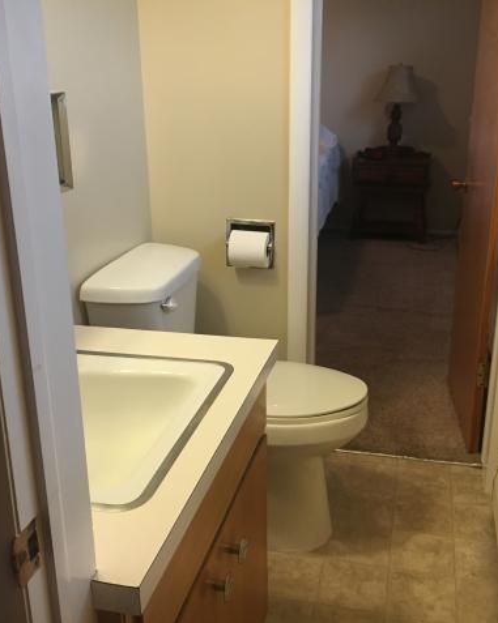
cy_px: 312
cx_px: 277
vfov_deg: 48.0
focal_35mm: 38
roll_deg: +1.3
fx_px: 701
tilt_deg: -19.3
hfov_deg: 39.1
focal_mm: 4.15
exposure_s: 1/30
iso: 160
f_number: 2.2
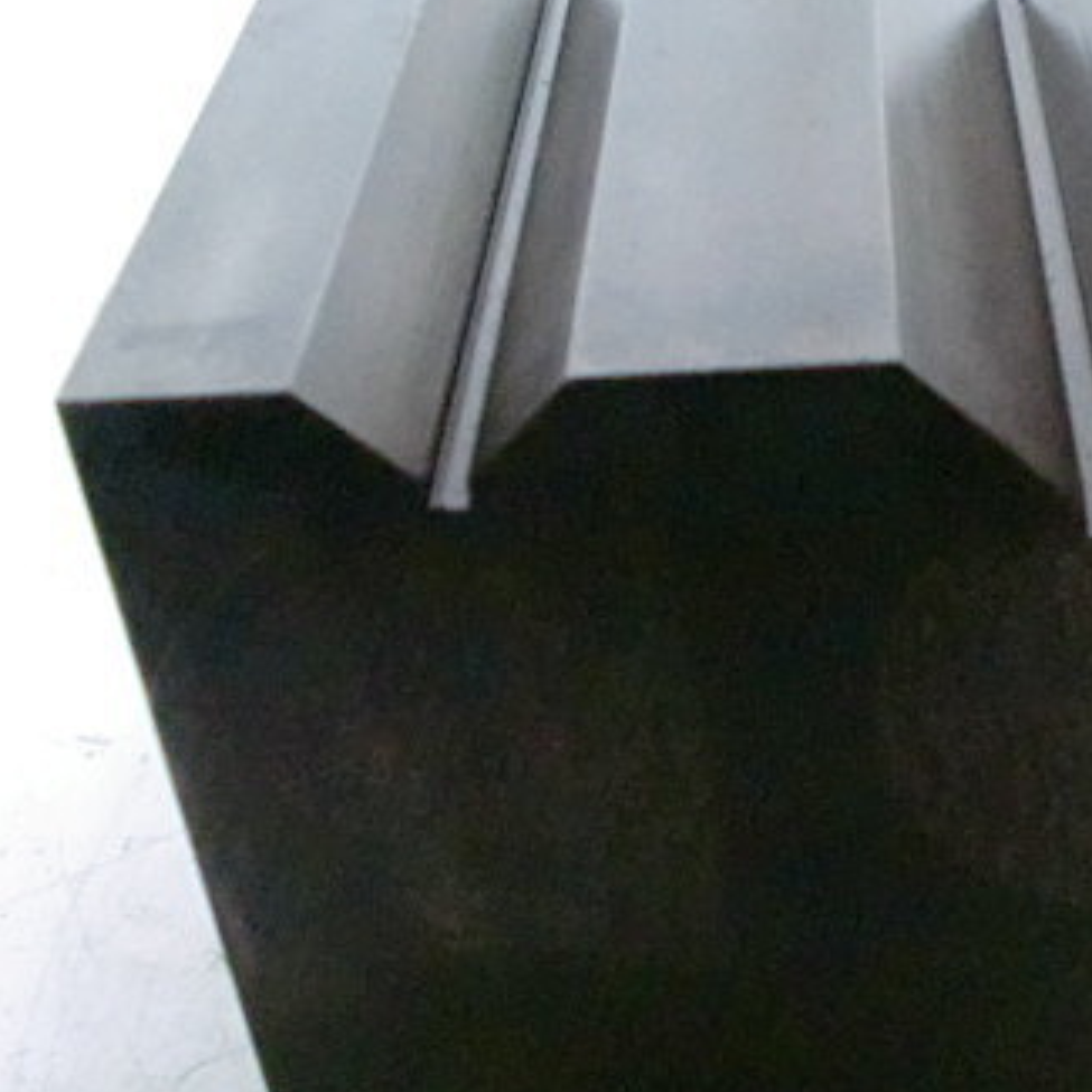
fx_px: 2177
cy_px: 618
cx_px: 803
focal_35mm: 61
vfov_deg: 28.1
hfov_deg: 27.8
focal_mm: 6.3
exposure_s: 1/40
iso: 1600
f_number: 3.1
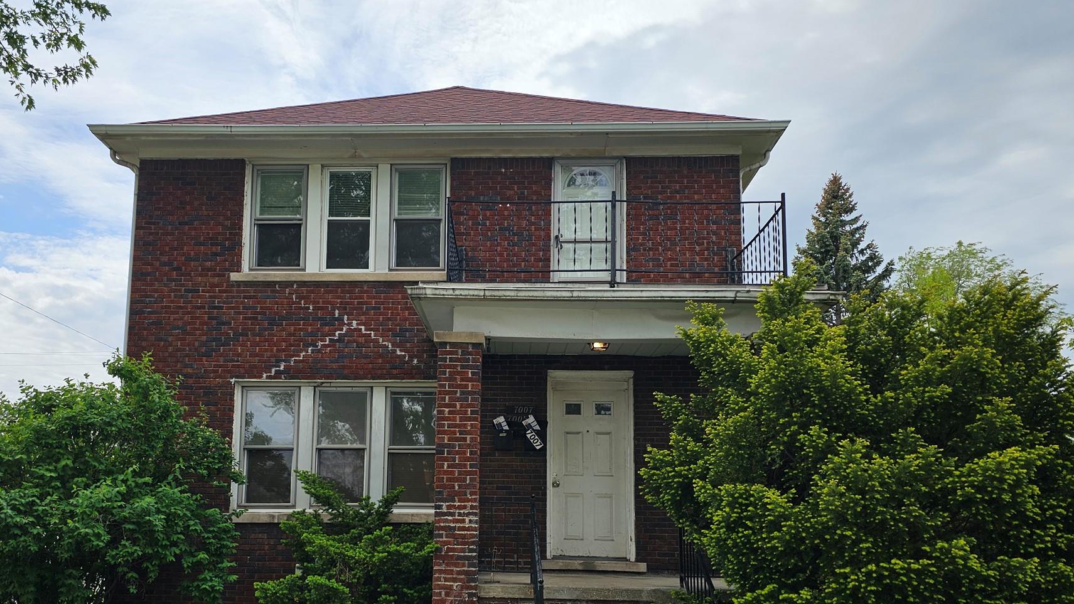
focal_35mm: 30
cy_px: 411
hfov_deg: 64.1
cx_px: 467
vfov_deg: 38.4
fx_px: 854
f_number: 1.7
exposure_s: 1/843
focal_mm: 6.3
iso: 10
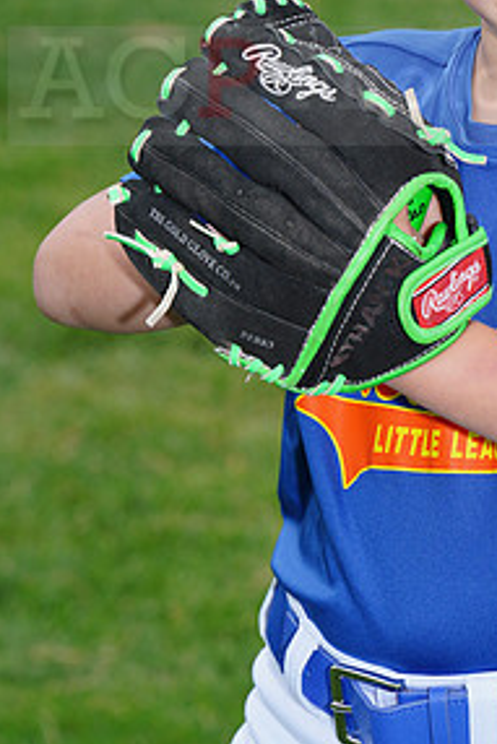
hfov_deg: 3.6
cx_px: 472
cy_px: 62
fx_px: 7797
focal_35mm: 377
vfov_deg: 5.5
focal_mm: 186
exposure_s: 1/200
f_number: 9
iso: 200
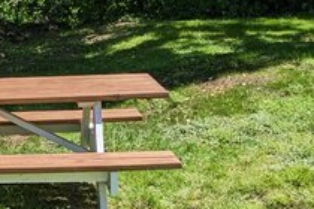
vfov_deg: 15.3
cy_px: 131
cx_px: -89
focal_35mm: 89
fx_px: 776
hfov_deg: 20.9
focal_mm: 4.38
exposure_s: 1/2342
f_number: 1.73
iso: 51
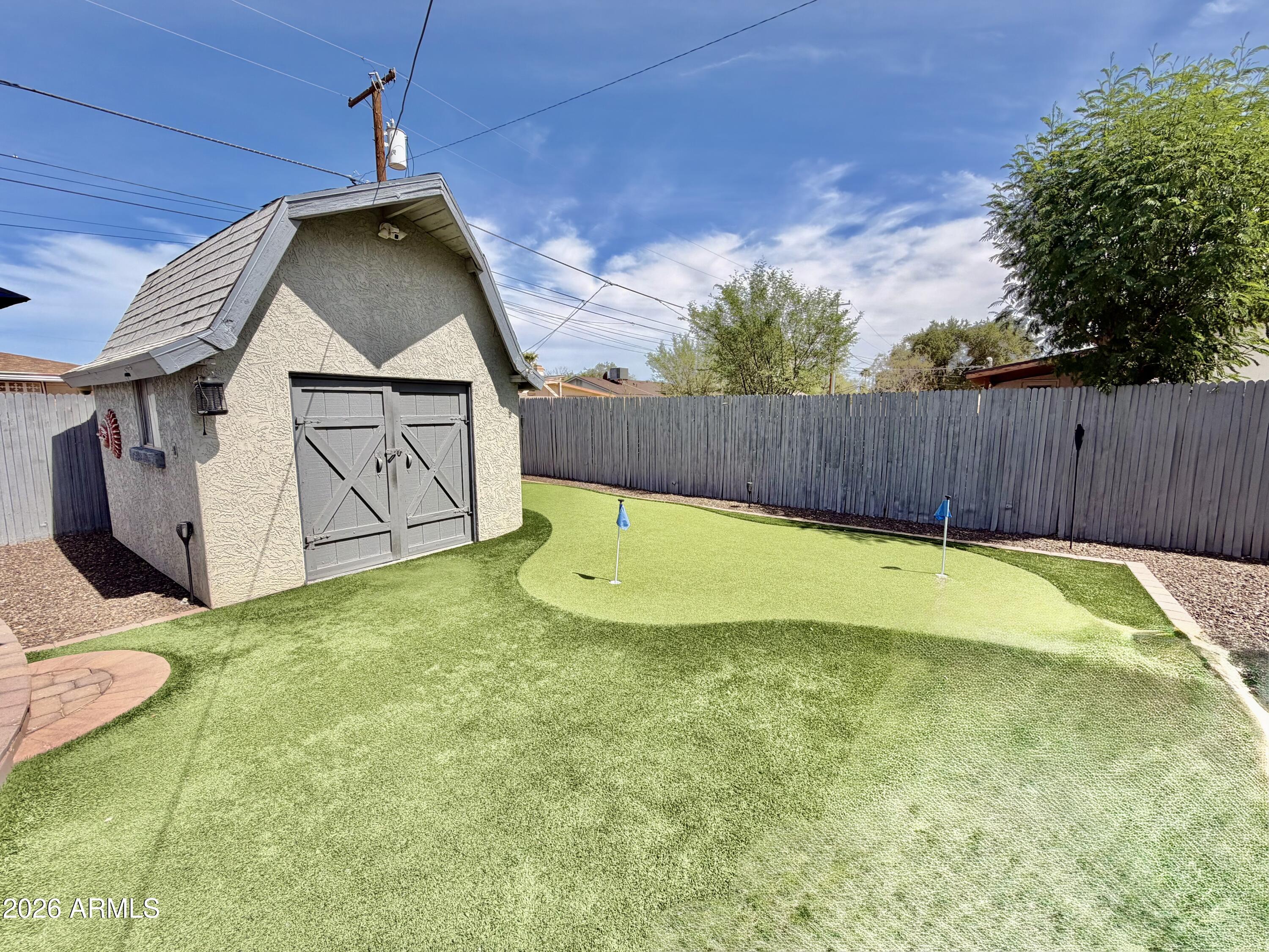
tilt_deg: -7.9
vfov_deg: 85.7
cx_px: 634
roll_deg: +0.6
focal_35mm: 14
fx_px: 513
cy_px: 476
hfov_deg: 102.1
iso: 20
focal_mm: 2.22
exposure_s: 1/914
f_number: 2.2
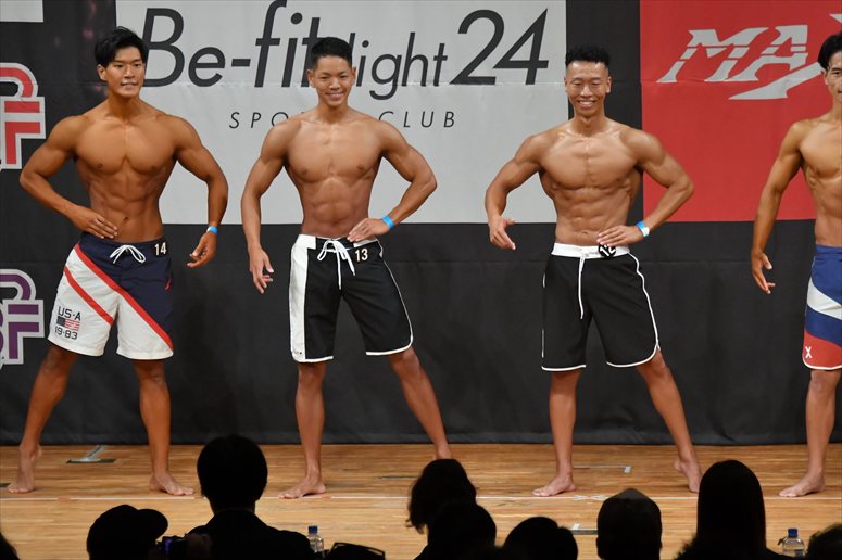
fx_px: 6312
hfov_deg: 7.6
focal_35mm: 270
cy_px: 280
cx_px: 421
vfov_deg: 5.1
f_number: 5.6
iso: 6400
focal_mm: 180
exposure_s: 1/400
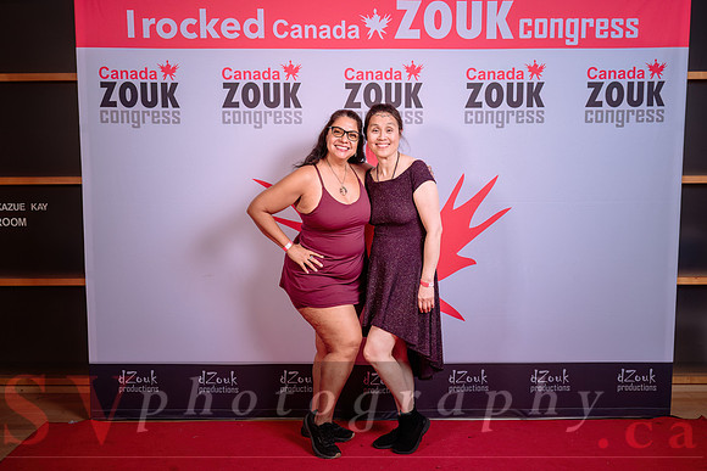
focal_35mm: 40
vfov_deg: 33.4
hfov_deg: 48.4
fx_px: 786
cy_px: 236
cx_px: 354
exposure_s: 1/160
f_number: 5.6
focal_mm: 40
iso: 100
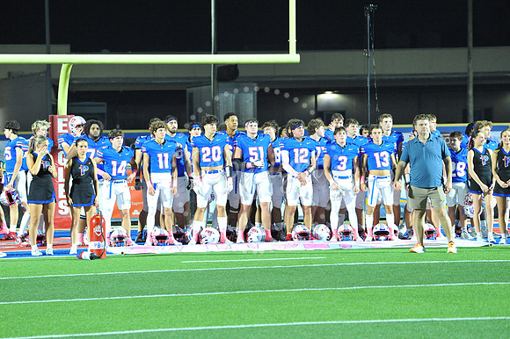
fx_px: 2690
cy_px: 170
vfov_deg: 7.2
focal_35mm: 190
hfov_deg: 10.8
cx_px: 255
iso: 5000
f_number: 6.3
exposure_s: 1/160
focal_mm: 190
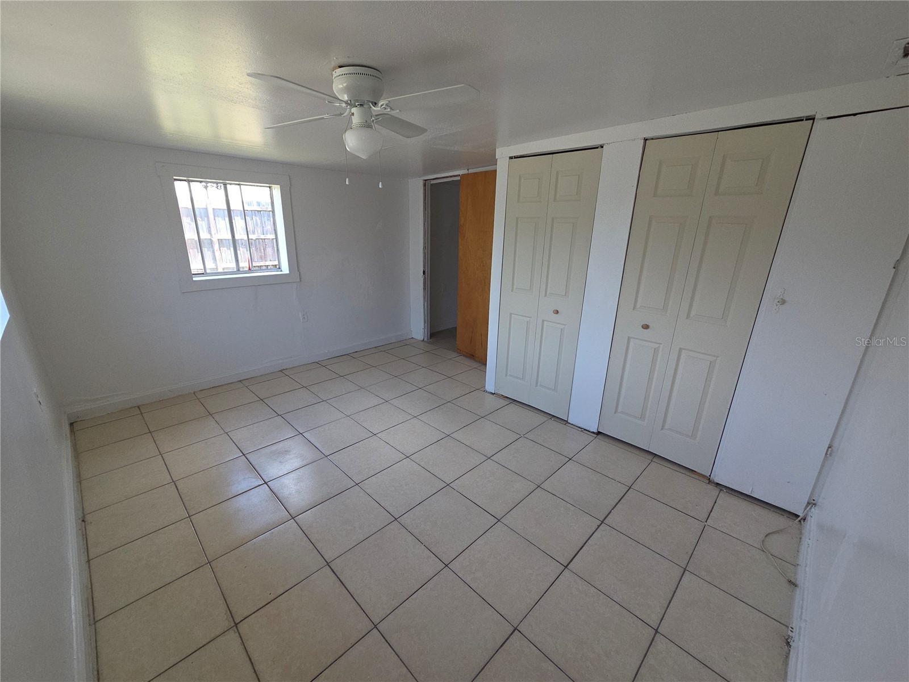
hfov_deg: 106.2
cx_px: 454
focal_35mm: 13
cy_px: 341
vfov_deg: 89.9
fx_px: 341
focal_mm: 2.2
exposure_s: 1/120
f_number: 2.2
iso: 64
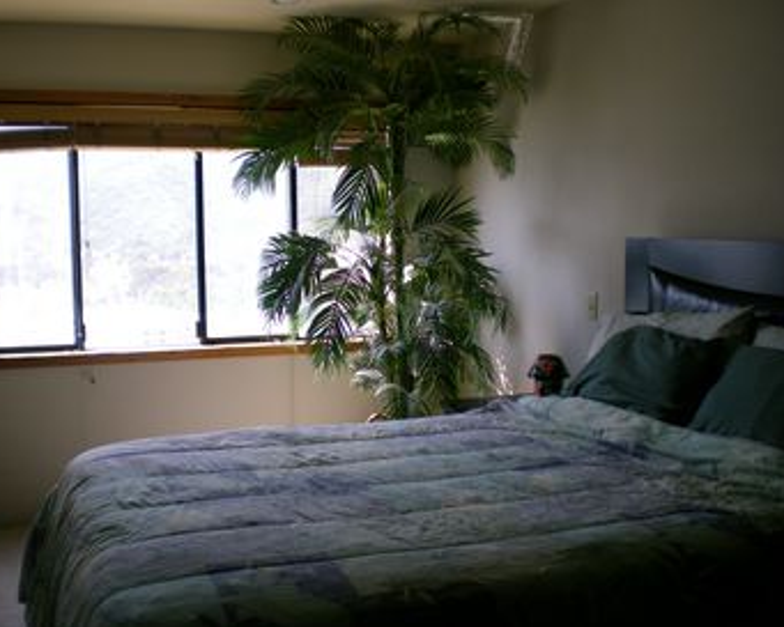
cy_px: 315
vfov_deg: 37.4
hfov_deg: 45.8
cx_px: 386
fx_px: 928
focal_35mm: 40
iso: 112
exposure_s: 1/136
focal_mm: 6.3
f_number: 3.1
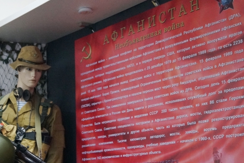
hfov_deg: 25.7
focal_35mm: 79
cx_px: 89
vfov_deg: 17.3
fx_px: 534
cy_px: 112
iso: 3200
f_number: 5
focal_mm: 35
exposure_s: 1/50
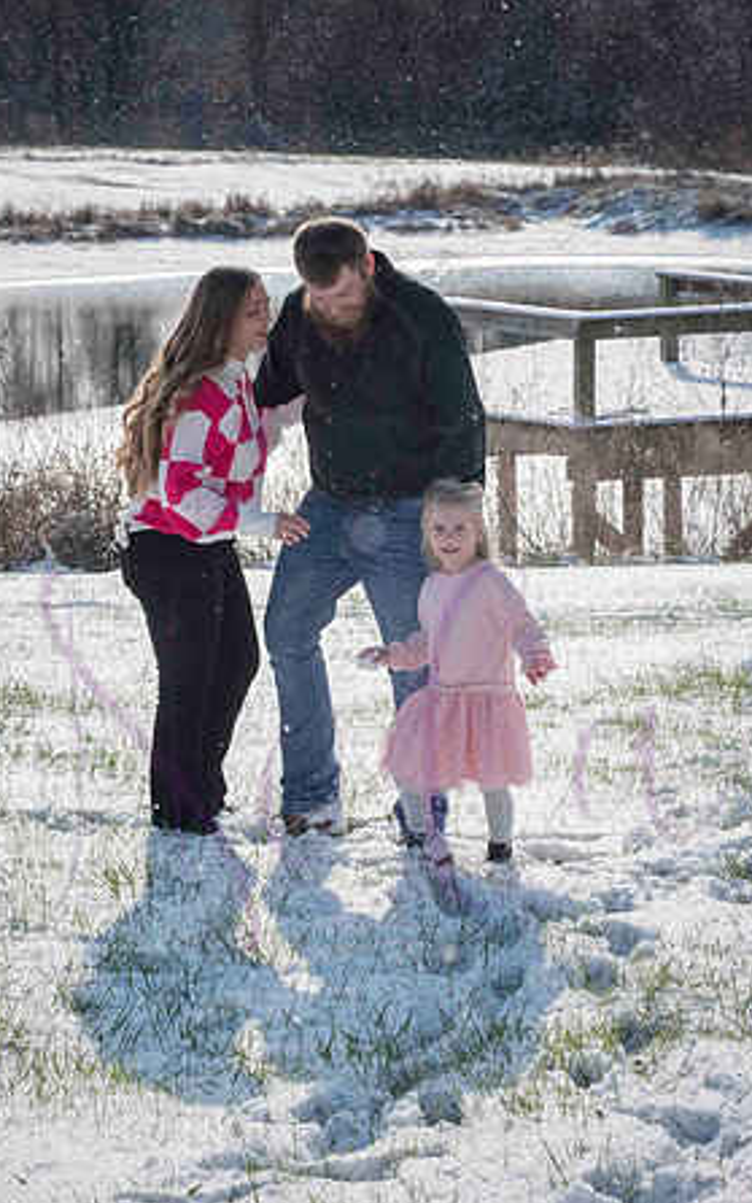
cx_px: 369
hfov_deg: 12.1
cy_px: 602
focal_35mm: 108
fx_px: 3539
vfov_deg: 19.3
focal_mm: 105
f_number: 14
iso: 640
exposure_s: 1/1000
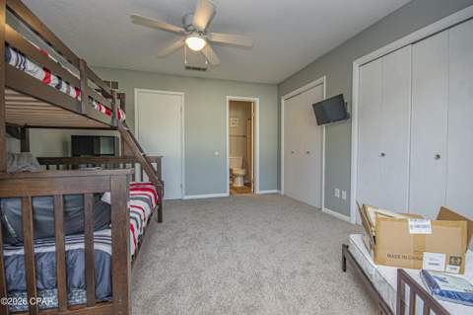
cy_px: 158
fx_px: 197
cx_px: 236
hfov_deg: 100.4
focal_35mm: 15
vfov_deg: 77.2
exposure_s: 1/15
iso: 400
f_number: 8
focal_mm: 10
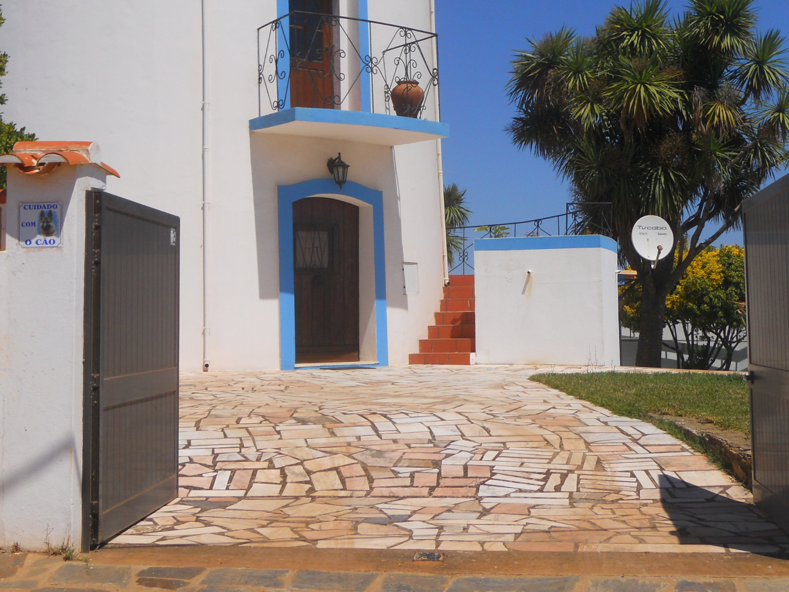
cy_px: 201
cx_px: 387
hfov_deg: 34.9
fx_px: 1254
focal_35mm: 55
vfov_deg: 26.4
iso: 80
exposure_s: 1/500
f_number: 6
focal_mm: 6.4
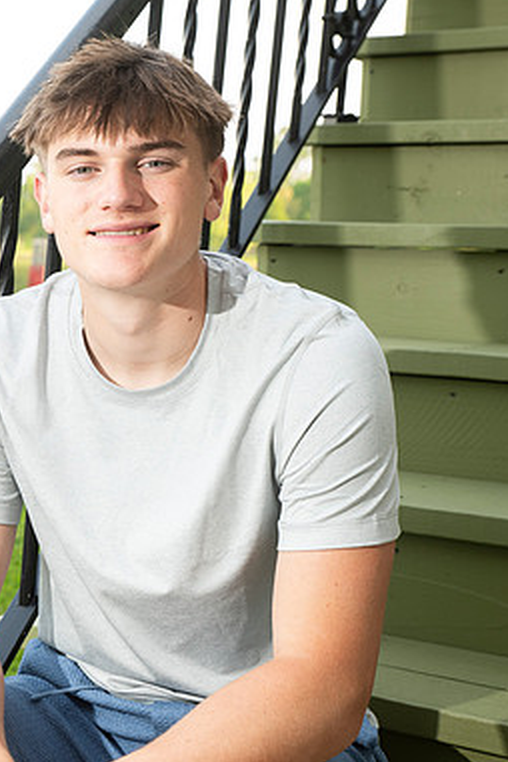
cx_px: -38
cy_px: 381
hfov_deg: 18.8
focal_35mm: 70
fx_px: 1482
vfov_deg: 28.8
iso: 320
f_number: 5.6
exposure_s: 1/160
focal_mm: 46
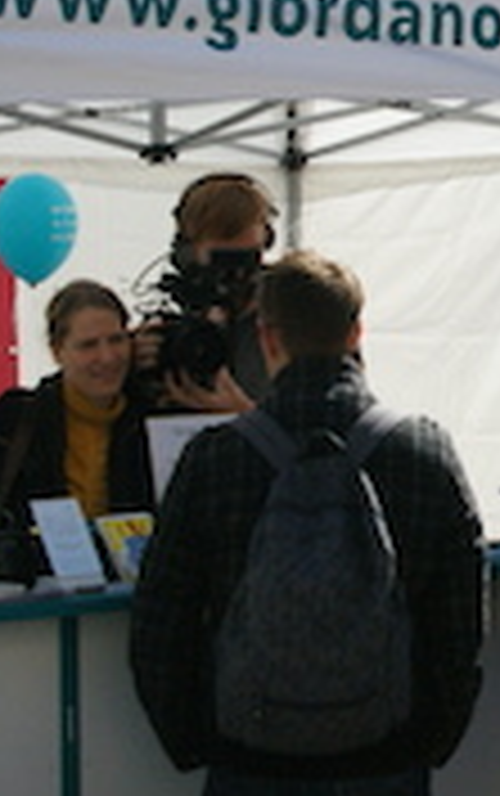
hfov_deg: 9.9
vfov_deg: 16.0
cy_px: 232
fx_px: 2827
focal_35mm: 130
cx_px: 707
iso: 400
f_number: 11
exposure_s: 1/500
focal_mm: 26
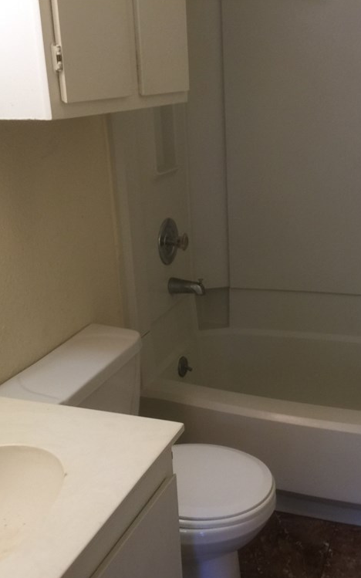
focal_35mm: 42
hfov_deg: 30.3
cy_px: 292
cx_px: 246
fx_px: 661
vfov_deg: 47.2
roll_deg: -0.3
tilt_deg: -17.4
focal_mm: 4.15
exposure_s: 1/15
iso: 40
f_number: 2.2
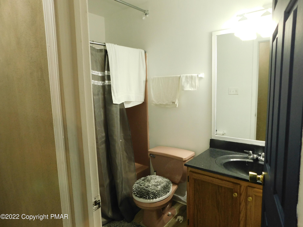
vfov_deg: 58.9
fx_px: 201
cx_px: 152
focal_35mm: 23
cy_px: 114
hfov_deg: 73.9
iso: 400
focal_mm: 4
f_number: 3
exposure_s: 1/30
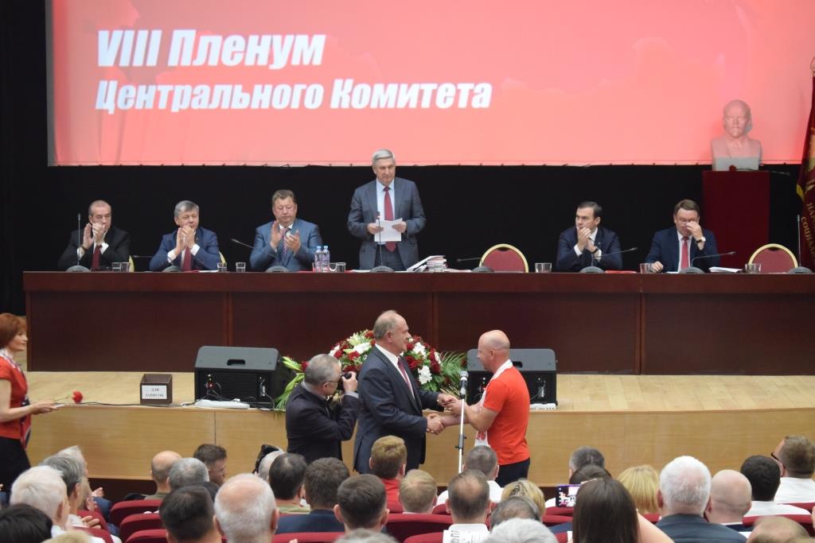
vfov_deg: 16.6
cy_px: 272
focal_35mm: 82
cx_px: 408
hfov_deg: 24.6
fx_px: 1868
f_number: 5.6
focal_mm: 55
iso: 4000
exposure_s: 1/60
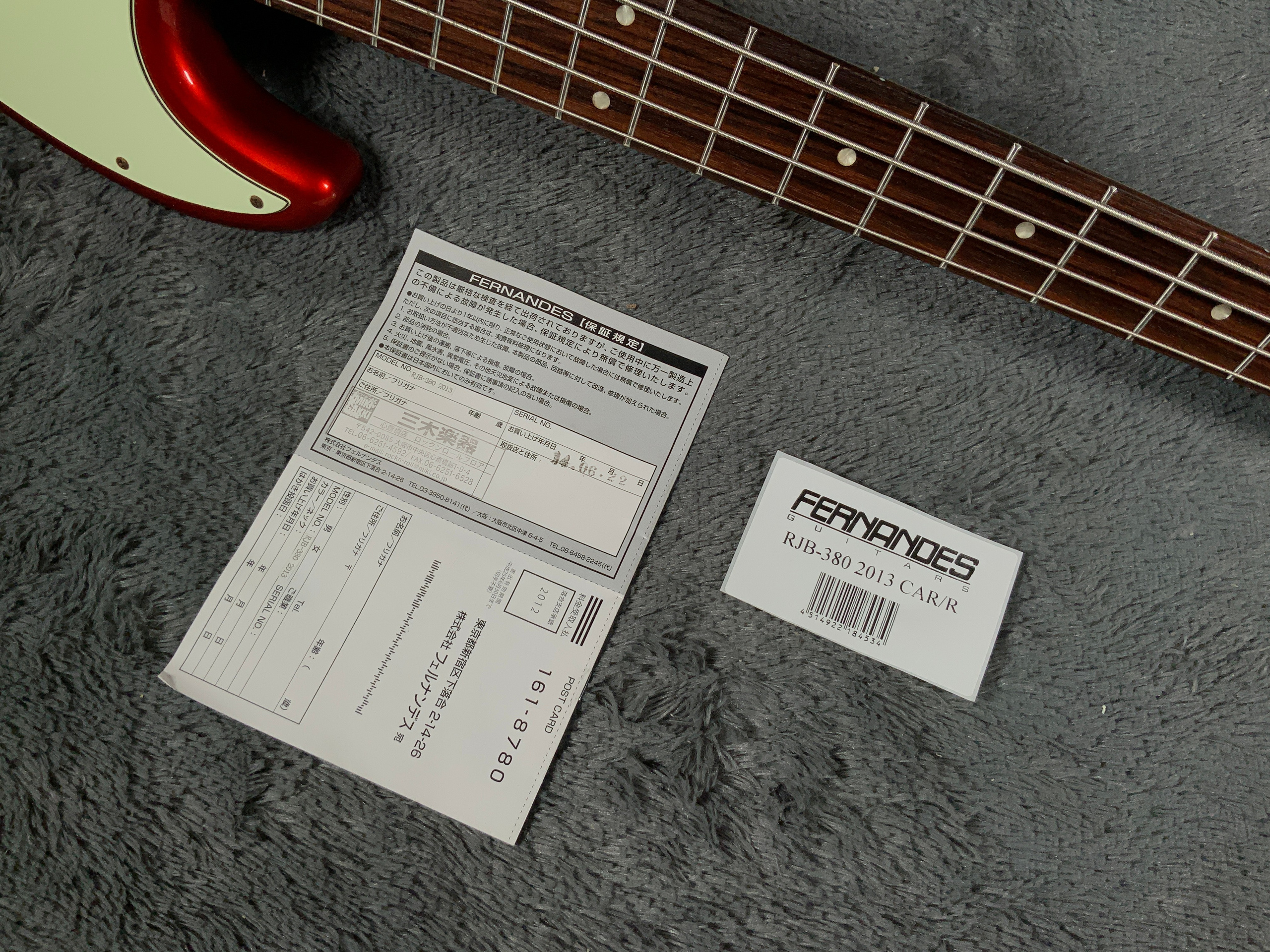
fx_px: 1064
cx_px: 635
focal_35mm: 29
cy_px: 476
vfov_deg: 48.2
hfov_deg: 61.7
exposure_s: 1/312
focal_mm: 3
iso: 25
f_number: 1.8
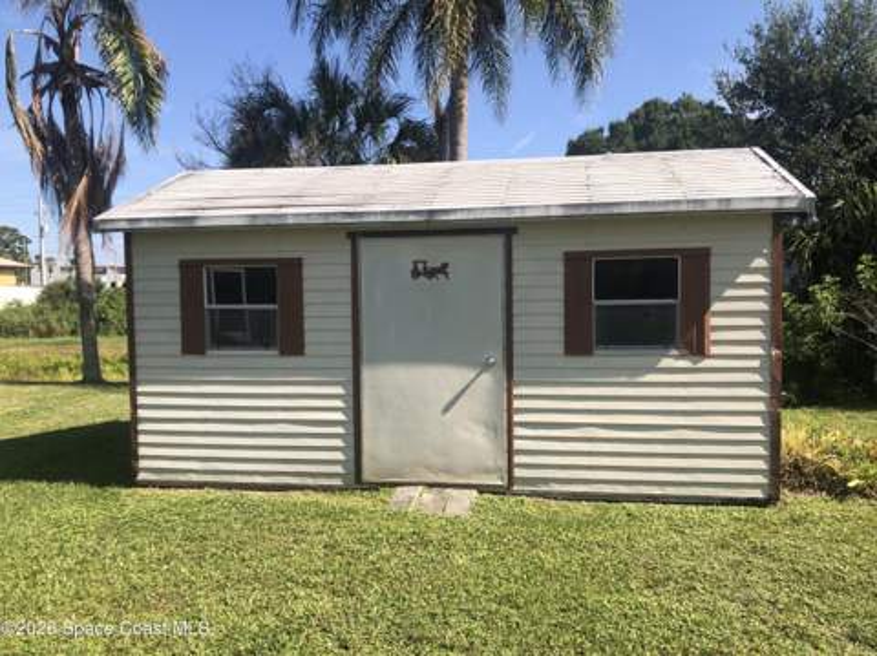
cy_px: 328
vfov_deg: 49.7
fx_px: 709
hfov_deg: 63.5
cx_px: 438
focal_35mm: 28
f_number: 1.8
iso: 20
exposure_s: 1/1567
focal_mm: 4
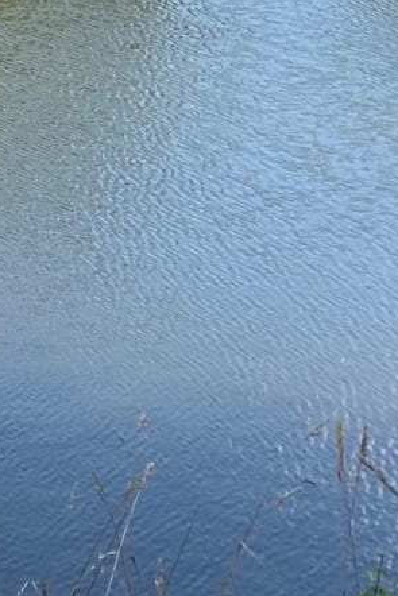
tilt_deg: -11.5
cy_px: -43
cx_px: -788
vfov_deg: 18.0
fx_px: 1823
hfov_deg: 9.7
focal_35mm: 110
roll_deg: +0.6
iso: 25
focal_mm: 4.25
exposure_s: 1/564
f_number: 1.8
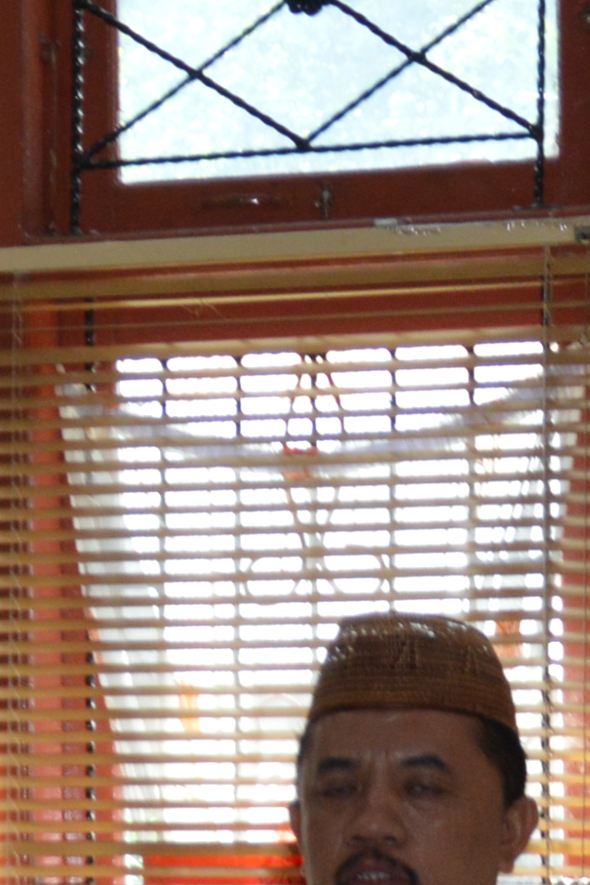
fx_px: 5008
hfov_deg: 6.5
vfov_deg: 10.0
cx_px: -584
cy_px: 879
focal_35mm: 204
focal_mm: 25
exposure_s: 1/60
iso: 500
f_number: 4
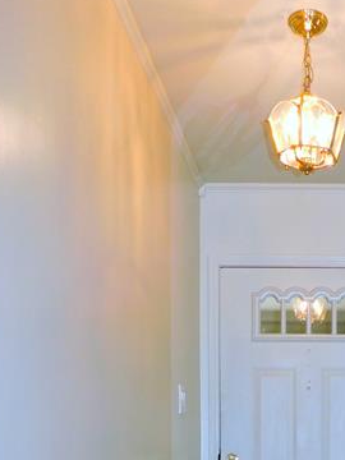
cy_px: 482
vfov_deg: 34.6
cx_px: 310
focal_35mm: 49
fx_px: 651
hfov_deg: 28.5
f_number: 3
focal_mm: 4
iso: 200
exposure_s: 1/30
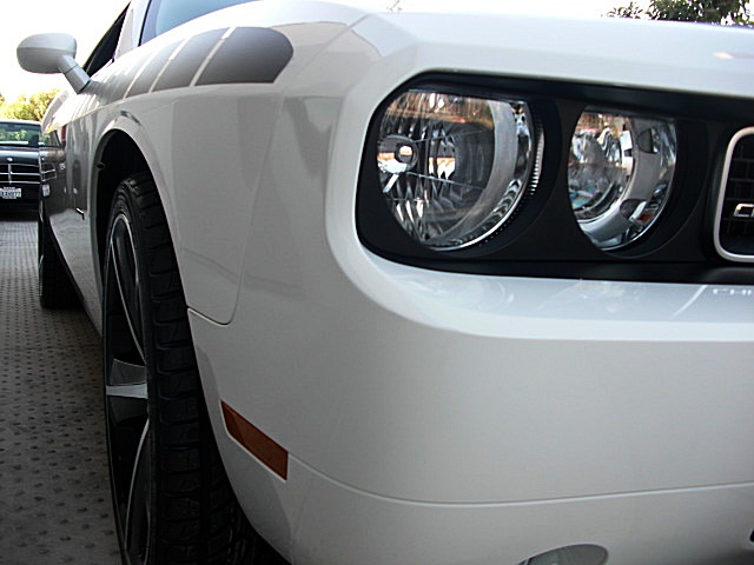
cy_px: 282
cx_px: 377
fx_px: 784
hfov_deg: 51.4
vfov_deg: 39.7
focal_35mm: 36
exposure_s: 1/80
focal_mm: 6.3
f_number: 2.8
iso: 50
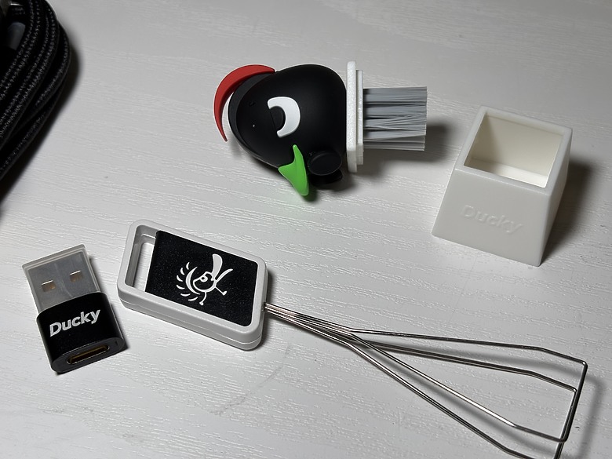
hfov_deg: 36.8
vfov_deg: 28.0
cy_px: 230
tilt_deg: -53.5
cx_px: 306
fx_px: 919
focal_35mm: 52
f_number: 1.6
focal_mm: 5.96
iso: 32
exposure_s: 1/165
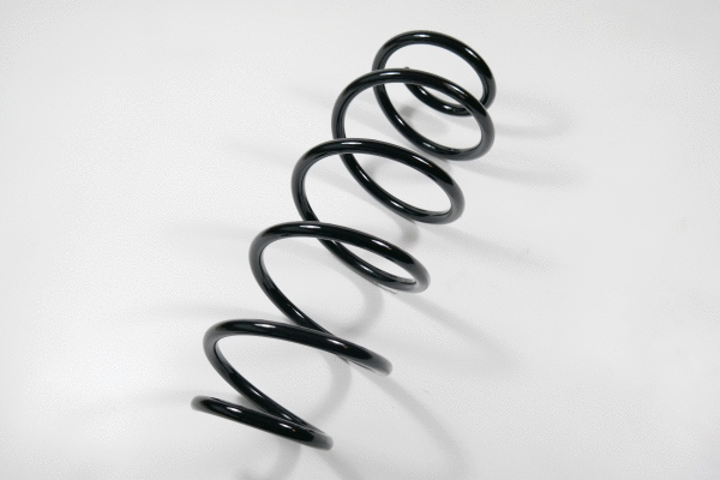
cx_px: 360
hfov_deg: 42.7
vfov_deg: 29.2
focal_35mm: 46
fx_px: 920
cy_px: 240
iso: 200
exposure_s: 1/50
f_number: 4.5
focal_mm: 30
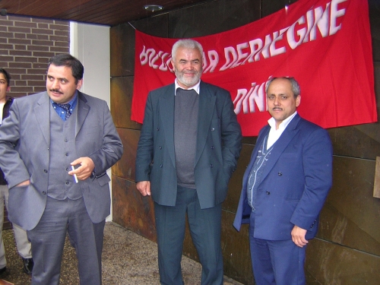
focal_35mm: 36
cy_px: 142
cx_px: 190
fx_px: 395
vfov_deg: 39.7
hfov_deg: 51.4
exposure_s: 1/60.1
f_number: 2.6
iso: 273
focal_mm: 4.7
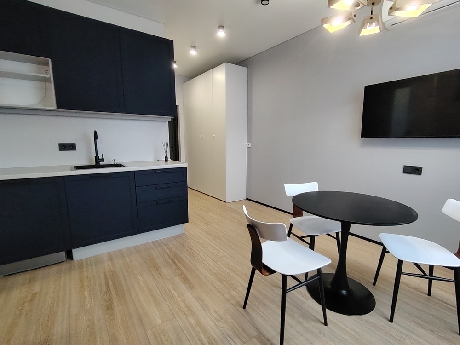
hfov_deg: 91.0
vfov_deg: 74.7
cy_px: 172
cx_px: 230
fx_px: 226
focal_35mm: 17
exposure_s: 1/50
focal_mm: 1.42
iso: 213
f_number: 2.2
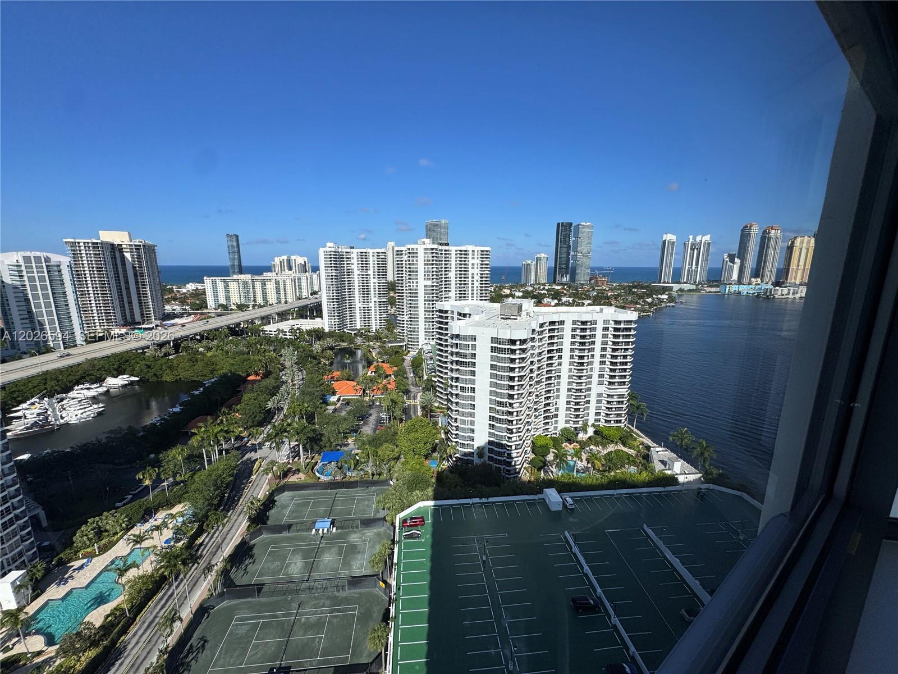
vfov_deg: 85.7
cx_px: 449
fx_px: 363
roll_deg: +0.1
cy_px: 337
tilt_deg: -13.3
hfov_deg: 102.1
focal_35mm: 14
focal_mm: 2.22
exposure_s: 1/1976
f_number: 2.2
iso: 50
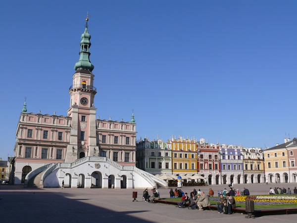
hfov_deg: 52.6
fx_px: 300
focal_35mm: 35
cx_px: 148
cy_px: 112
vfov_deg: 40.7
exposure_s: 1/400
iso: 100
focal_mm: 7.4
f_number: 7.1
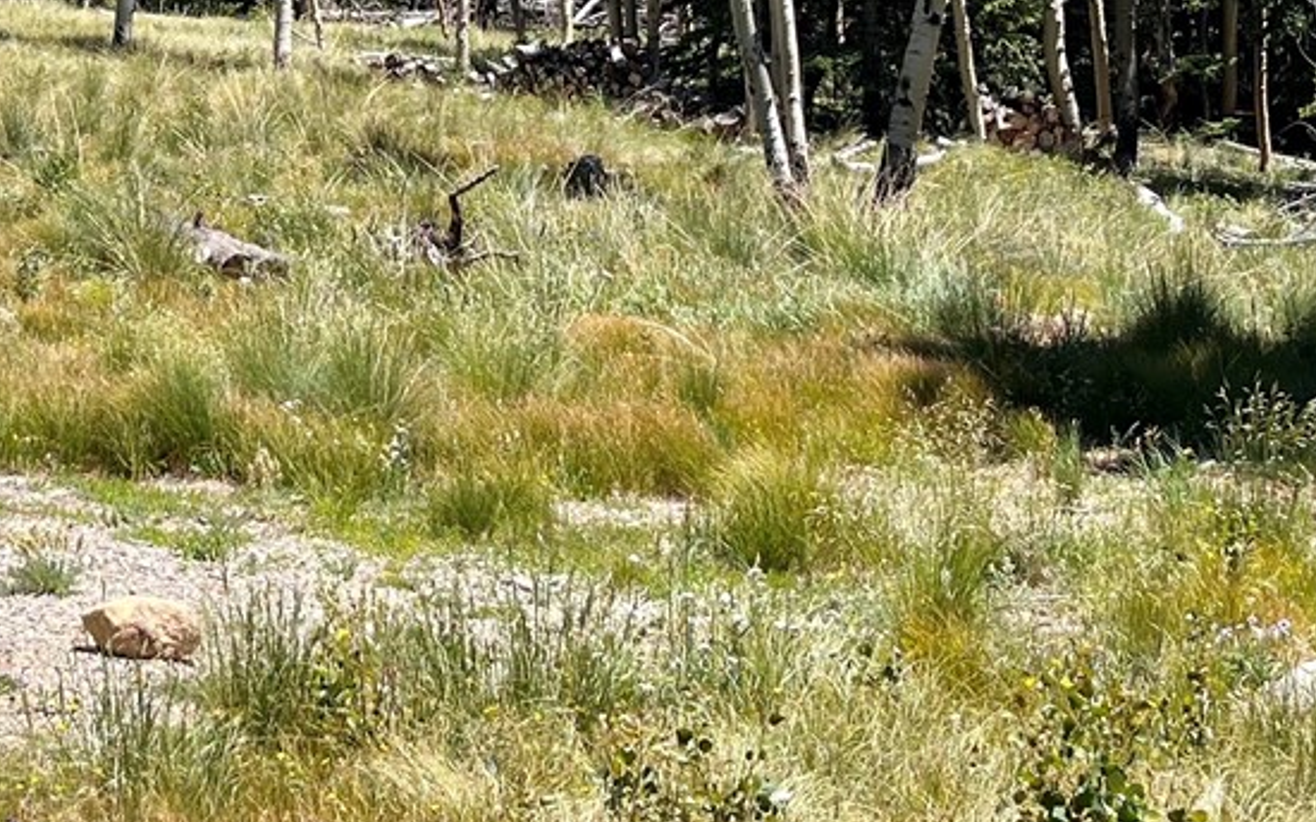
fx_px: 2868
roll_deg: +3.0
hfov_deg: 25.1
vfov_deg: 15.9
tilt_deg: +5.3
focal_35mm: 80
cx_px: 153
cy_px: -76
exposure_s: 1/2101
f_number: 1.6
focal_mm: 5.1
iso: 50
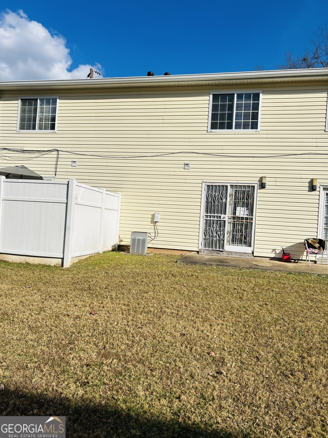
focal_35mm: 26
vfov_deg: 67.3
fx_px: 328
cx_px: 164
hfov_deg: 53.1
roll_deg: -3.7
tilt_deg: -0.9
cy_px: 219
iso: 50
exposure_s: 1/9434
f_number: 1.5
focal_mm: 5.7
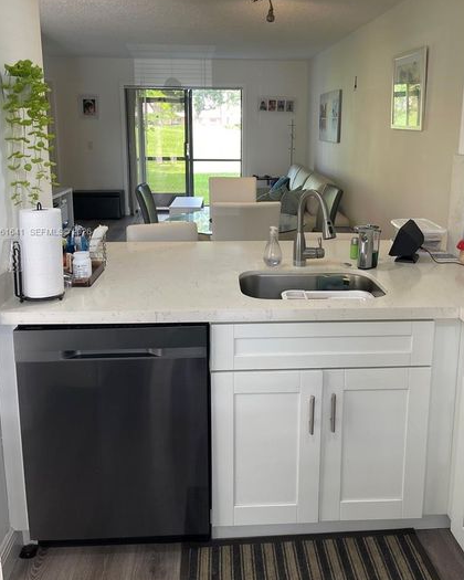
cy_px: 233
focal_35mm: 31
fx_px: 532
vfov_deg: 56.7
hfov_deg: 47.1
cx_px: 254
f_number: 1.6
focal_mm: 5.1
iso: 80
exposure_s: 1/120
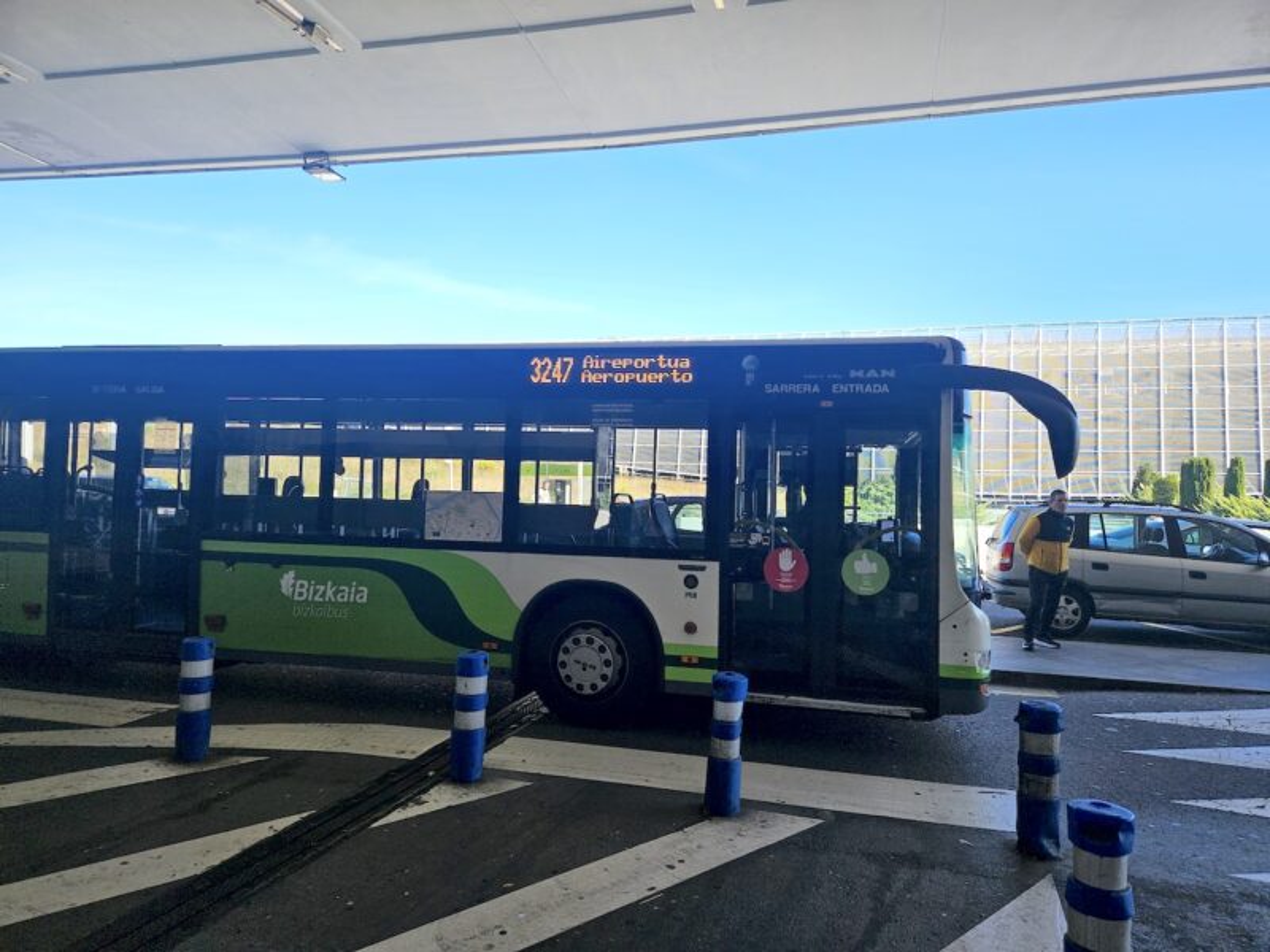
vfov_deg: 58.9
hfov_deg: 73.9
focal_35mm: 23
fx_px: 844
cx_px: 635
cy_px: 476
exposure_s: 1/523
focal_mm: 5.4
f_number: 1.8
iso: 25
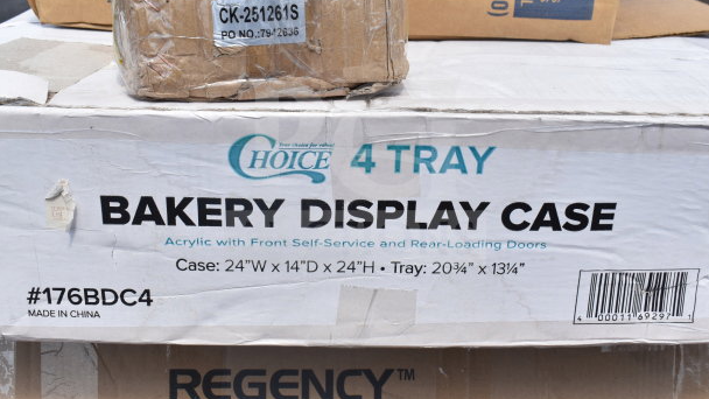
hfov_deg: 49.4
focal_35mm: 41
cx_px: 354
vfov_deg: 29.0
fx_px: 771
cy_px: 173
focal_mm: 26
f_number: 8
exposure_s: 1/250
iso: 200
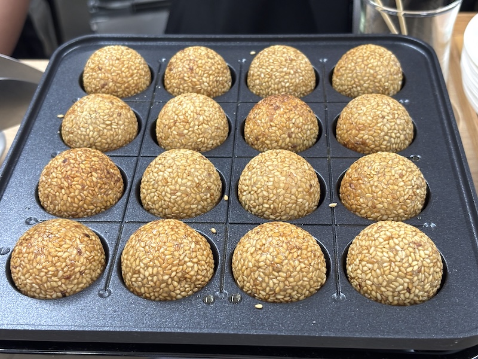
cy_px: 180
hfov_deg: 36.8
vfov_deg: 28.0
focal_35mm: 52
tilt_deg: -41.5
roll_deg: +1.3
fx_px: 718
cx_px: 239
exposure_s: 1/50
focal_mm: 5.96
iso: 125
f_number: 1.6
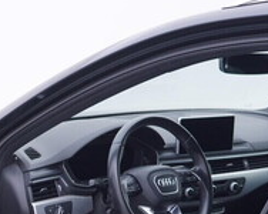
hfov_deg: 18.5
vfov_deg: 15.2
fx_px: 784
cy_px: 230
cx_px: -38
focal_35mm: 99
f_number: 3.2
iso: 125
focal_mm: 24
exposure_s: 1/50
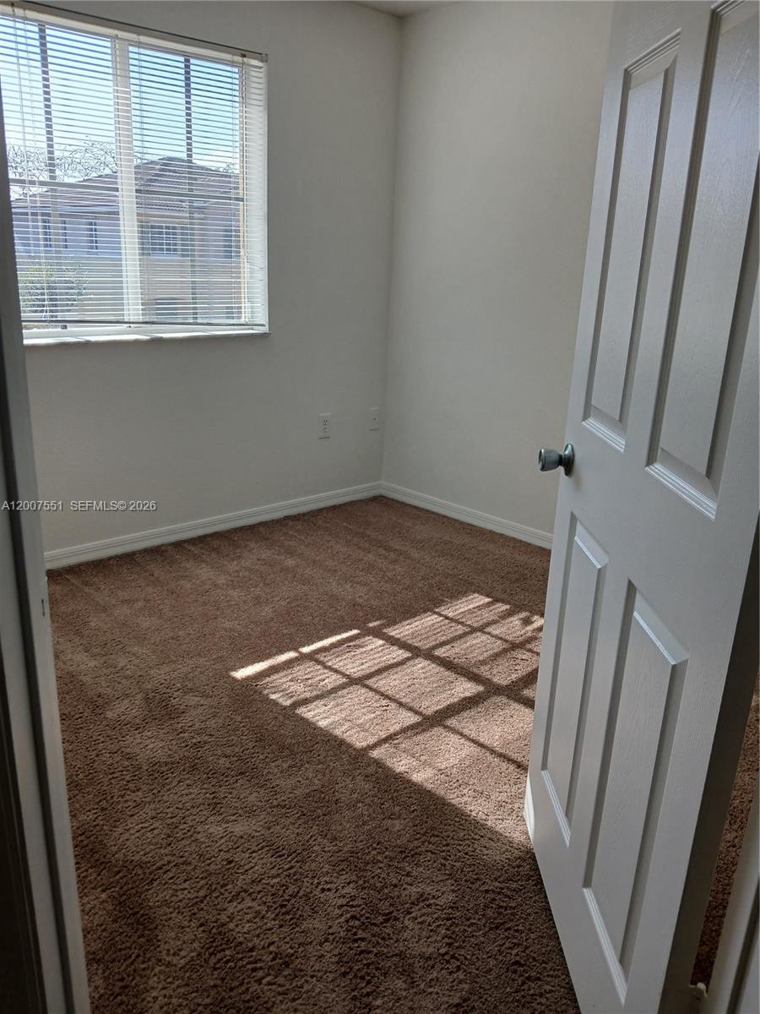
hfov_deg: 53.1
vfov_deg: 67.3
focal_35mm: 26
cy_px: 507
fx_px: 761
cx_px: 380
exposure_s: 1/60
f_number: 1.8
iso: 32
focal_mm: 3.98
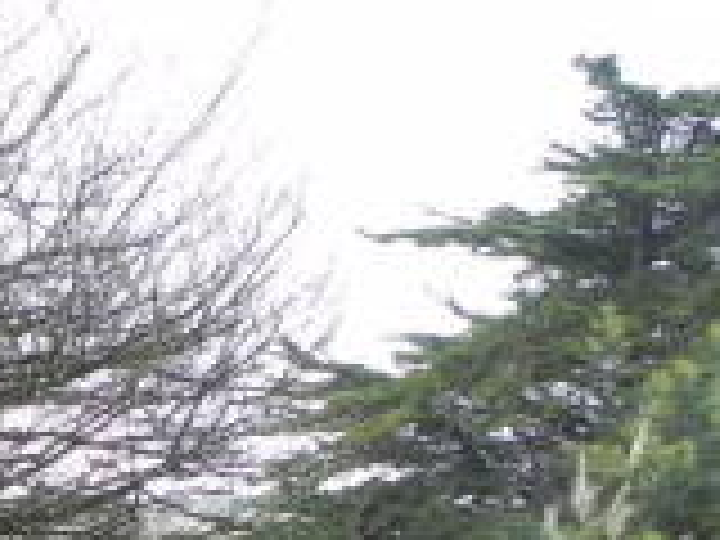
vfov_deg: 14.8
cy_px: 713
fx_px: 1976
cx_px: -304
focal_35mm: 95
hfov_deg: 18.6
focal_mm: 4.6
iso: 160
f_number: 4
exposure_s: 1/120
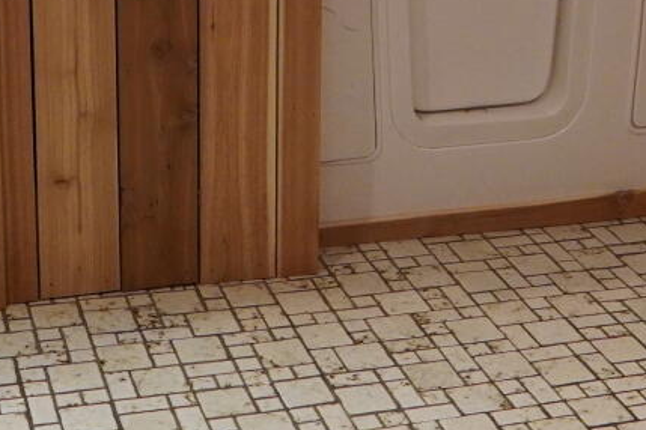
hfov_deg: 24.2
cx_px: 279
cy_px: -163
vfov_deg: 15.3
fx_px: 1507
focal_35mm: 84
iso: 1250
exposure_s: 1/160
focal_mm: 12
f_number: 4
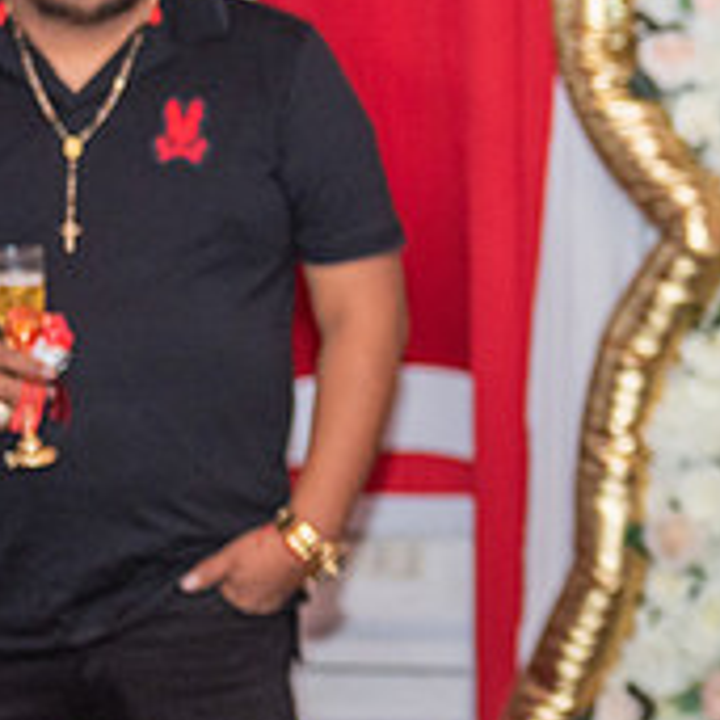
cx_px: 1169
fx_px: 4424
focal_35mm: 188
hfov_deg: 9.0
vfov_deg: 9.3
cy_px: 153
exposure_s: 1/160
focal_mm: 60
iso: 800
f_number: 3.2
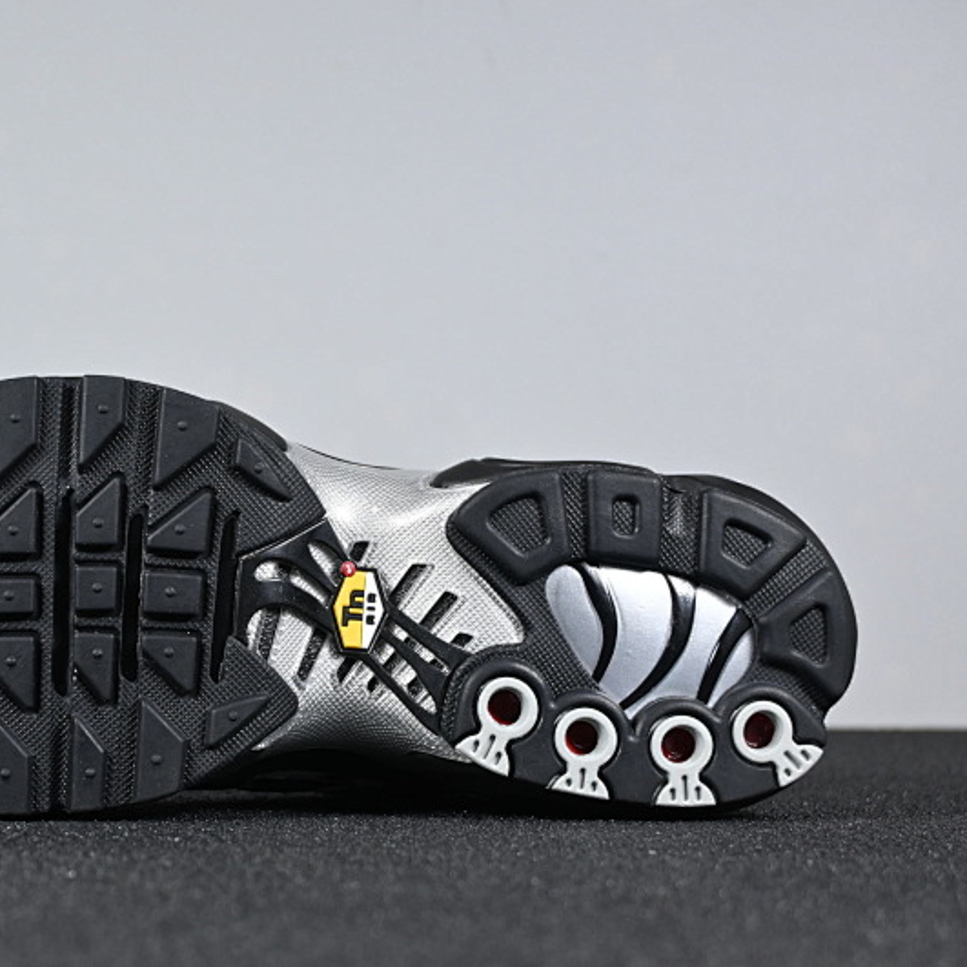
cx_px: 271
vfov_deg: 23.7
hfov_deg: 23.5
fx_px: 2307
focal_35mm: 73
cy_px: 484
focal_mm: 38
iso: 640
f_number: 5.6
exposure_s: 1/125
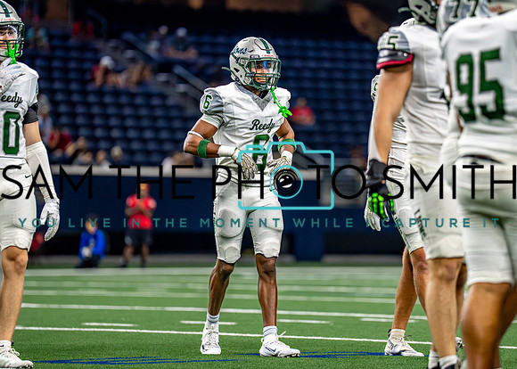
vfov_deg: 6.1
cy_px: 171
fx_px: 3481
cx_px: 274
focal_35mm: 237
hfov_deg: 8.5
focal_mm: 200
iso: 4000
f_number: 2.8
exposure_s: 1/1600
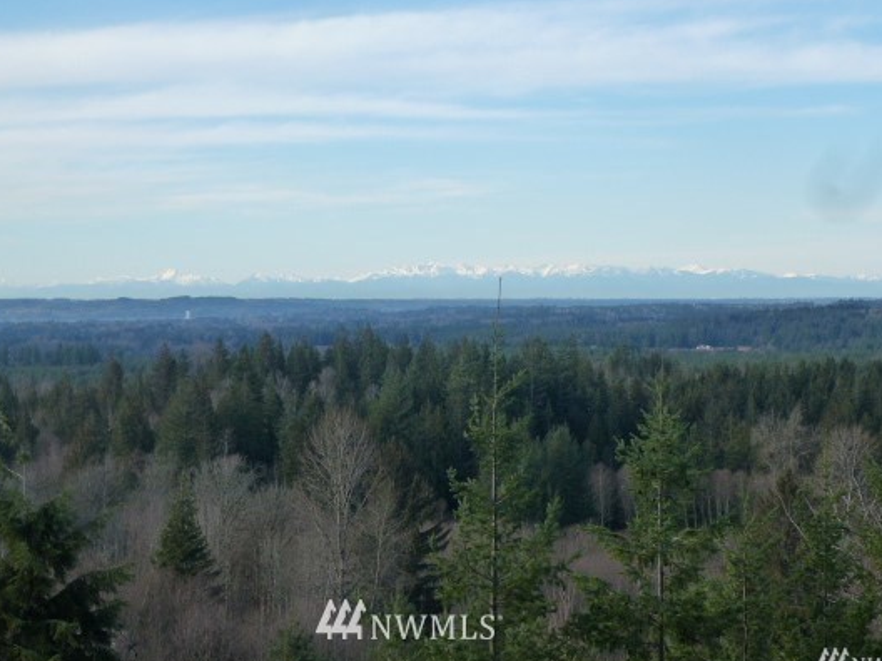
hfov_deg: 22.8
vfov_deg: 17.2
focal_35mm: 86
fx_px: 2191
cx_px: 409
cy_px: 282
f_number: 4.7
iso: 160
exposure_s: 1/400
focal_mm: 12.7
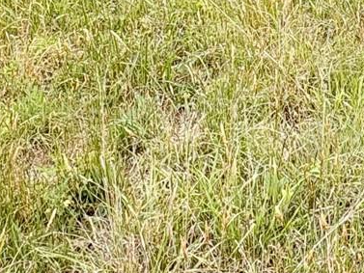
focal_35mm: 76
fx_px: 799
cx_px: 361
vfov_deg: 16.5
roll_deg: +4.1
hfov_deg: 24.5
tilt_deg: -7.3
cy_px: -203
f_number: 2.2
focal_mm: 2.22
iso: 64
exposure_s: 1/303
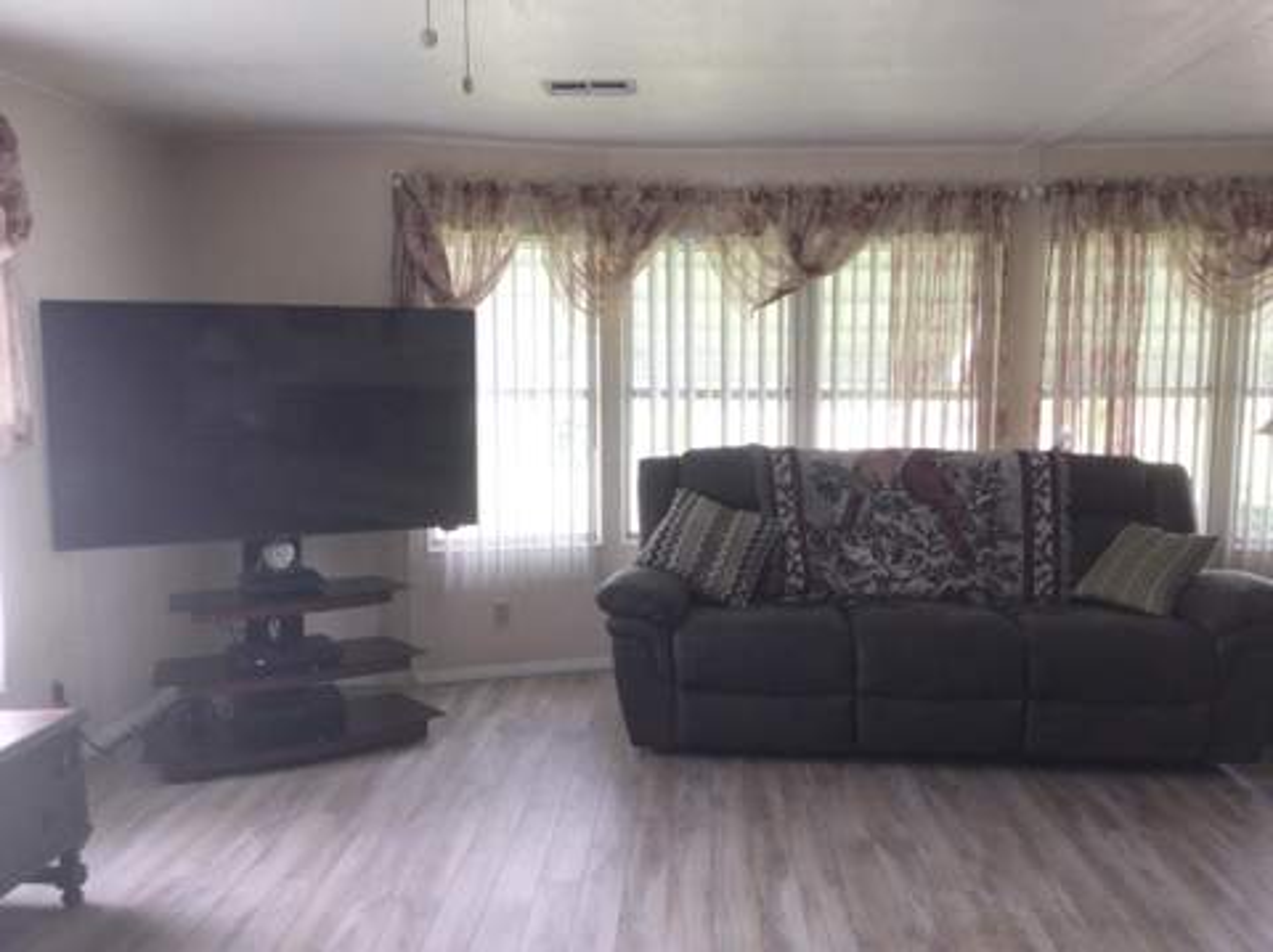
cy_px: 476
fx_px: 1139
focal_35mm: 31
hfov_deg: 58.4
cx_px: 636
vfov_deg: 45.4
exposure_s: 1/60
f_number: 2.4
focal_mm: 3.3
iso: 32
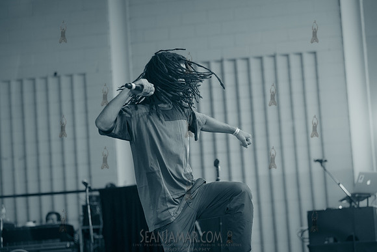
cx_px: 188
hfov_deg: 19.5
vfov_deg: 13.0
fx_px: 1100
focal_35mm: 105
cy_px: 126
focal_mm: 105
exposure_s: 1/1000
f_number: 2.8
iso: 2000
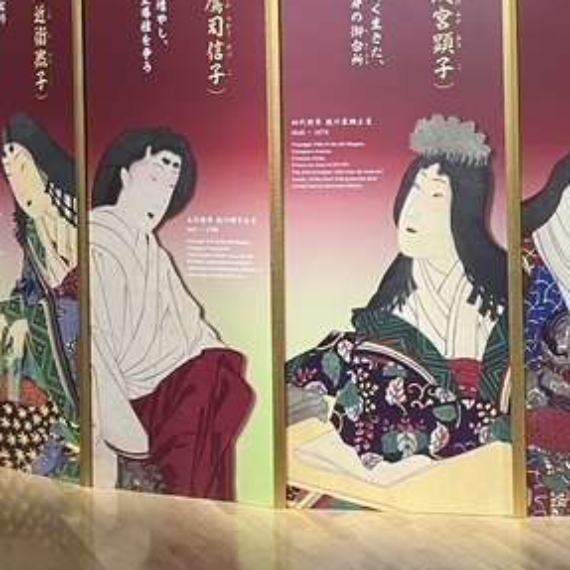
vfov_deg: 26.4
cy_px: 109
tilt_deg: -1.1
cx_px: 461
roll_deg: +1.2
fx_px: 1192
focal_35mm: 64
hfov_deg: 26.4
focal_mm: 5.1
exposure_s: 1/33
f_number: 1.6
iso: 500
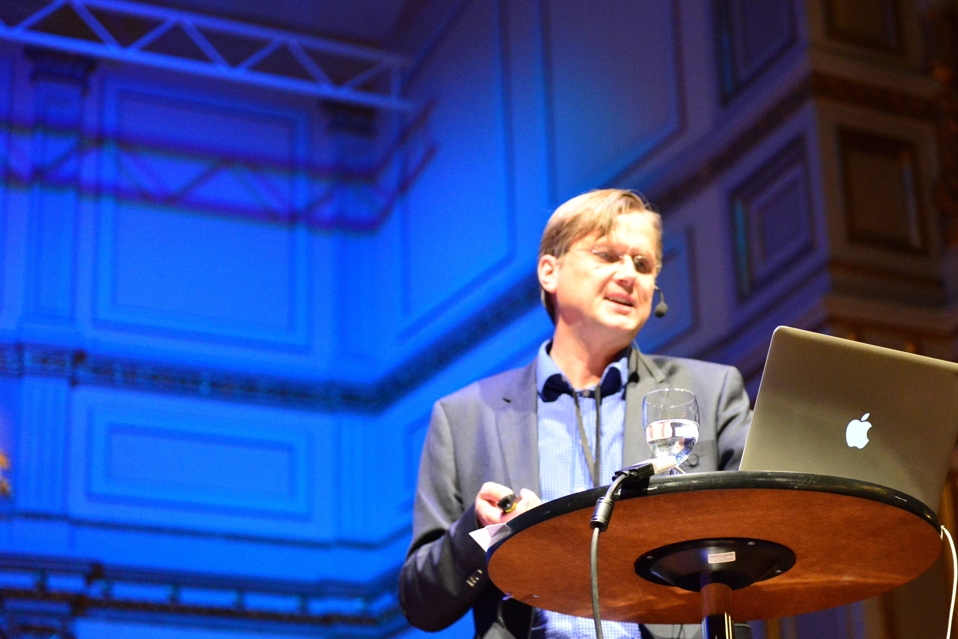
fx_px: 2422
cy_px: 301
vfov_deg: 15.0
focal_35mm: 91
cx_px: 611
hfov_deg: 22.3
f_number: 2.8
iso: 5000
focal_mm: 70
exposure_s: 1/160
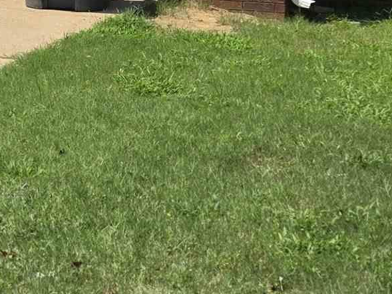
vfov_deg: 12.1
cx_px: -345
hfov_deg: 14.2
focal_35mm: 120
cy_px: -68
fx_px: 1359
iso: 64
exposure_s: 1/7939
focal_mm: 6.5
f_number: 1.4
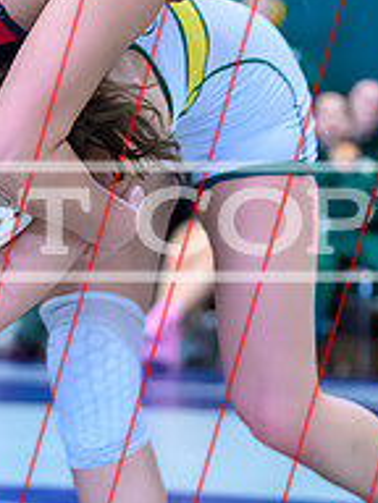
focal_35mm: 236
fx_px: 3436
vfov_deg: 8.4
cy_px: 241
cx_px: 52
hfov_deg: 6.3
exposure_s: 1/640
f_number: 2.8
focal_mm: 72
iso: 6400
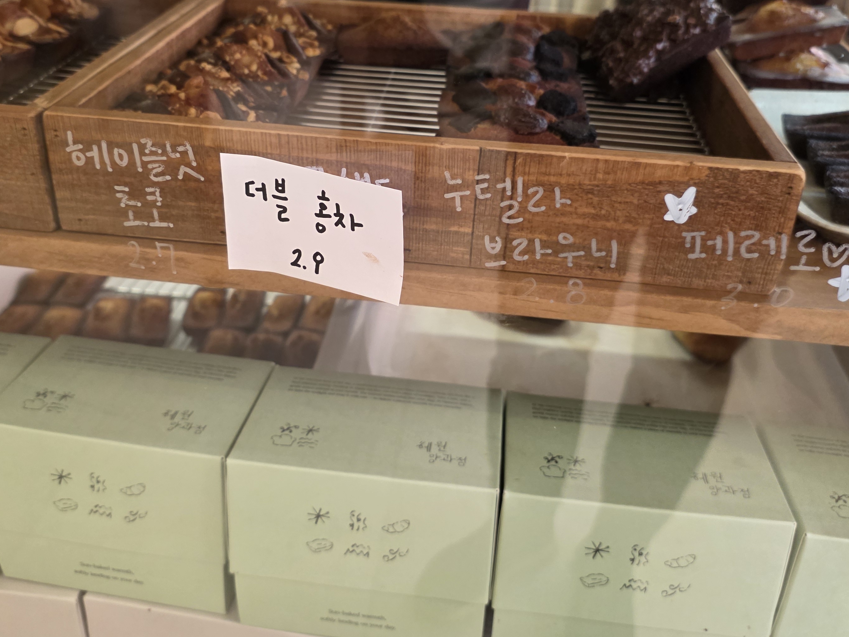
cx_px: 410
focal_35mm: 34
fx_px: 834
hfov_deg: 54.0
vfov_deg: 41.6
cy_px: 254
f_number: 1.7
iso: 500
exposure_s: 1/120
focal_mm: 6.3
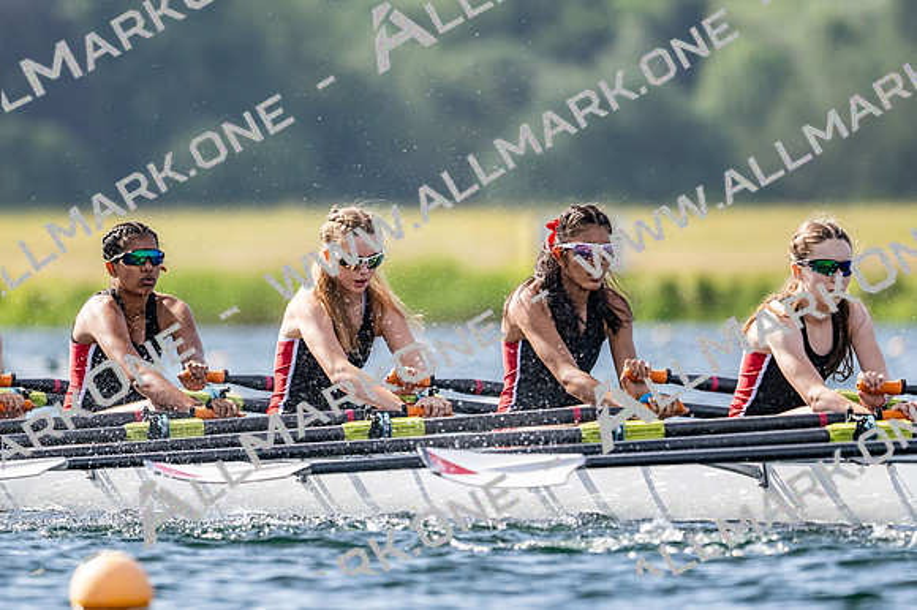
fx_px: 15274
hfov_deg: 3.4
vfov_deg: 2.3
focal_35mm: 600
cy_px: 305
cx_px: 458
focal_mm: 400
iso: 280
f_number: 4.5
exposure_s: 1/2500
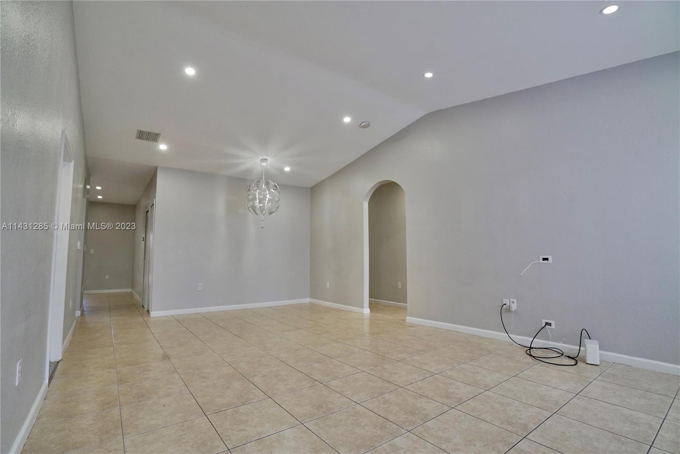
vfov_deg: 73.8
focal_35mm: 16
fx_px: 302
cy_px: 227
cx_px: 340
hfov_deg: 96.7
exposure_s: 1/125
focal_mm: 16
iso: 1600
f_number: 6.3
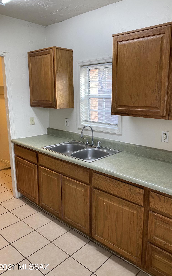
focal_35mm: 28
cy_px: 139
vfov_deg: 66.5
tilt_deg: -11.8
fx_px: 210
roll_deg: -0.2
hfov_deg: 44.4
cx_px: 97
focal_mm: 4.25
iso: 160
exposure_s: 1/60
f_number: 1.8
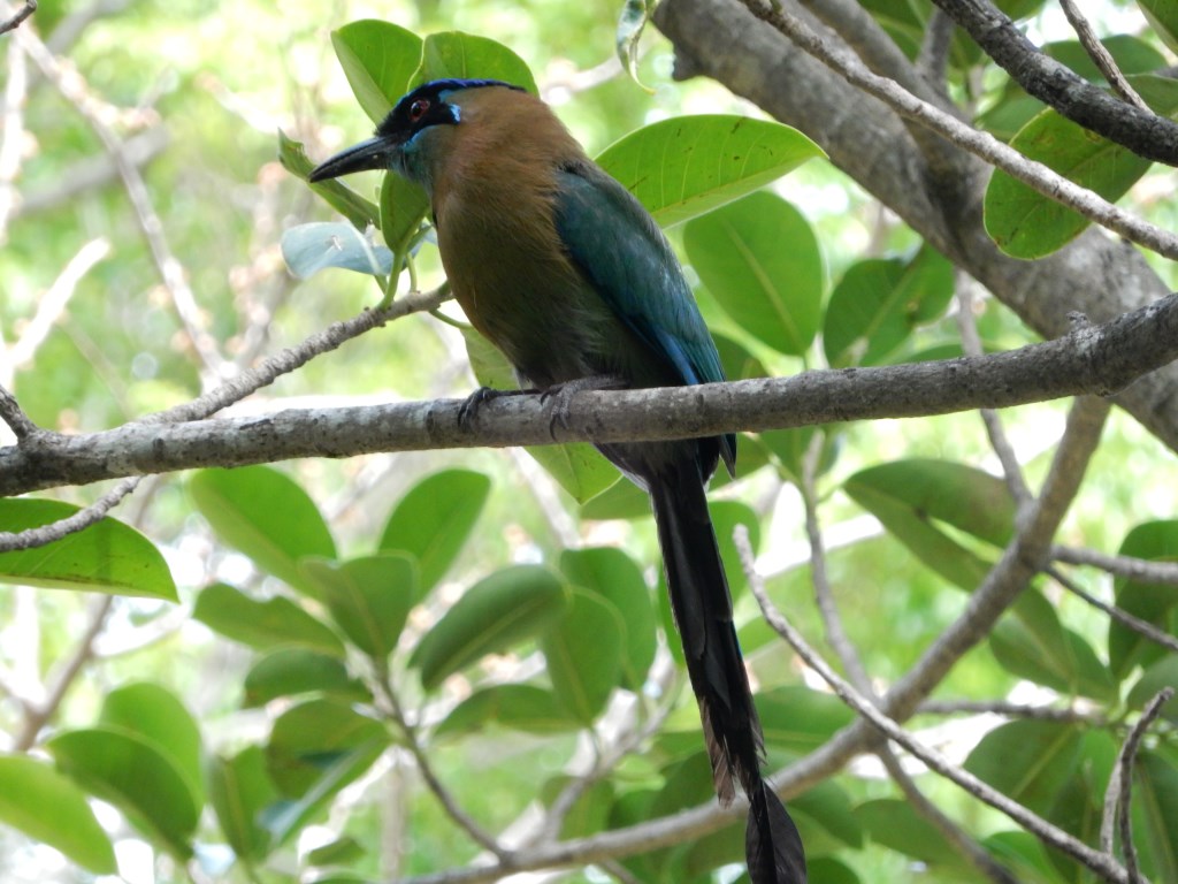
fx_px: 18104
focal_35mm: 532
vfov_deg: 2.8
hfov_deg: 3.7
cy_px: 442
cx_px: 589
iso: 400
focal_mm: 94.9
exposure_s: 1/60
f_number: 6.4
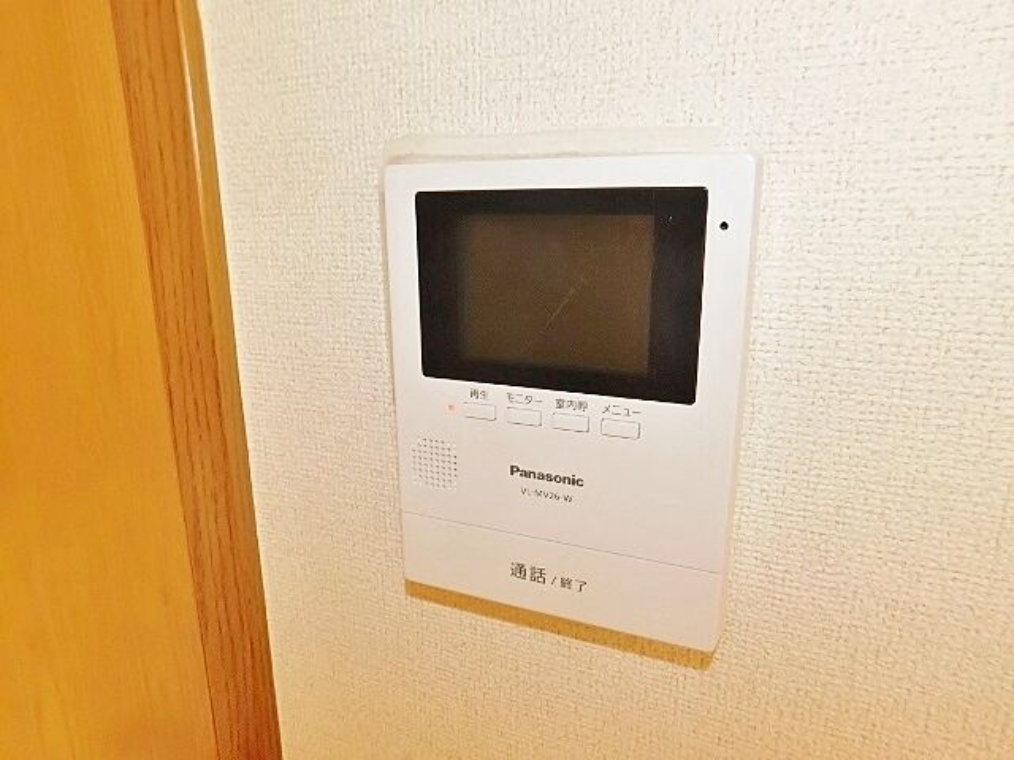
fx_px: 674
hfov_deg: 73.9
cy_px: 380
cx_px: 507
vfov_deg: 58.9
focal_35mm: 23
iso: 200
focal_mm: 4
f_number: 3
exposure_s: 1/30
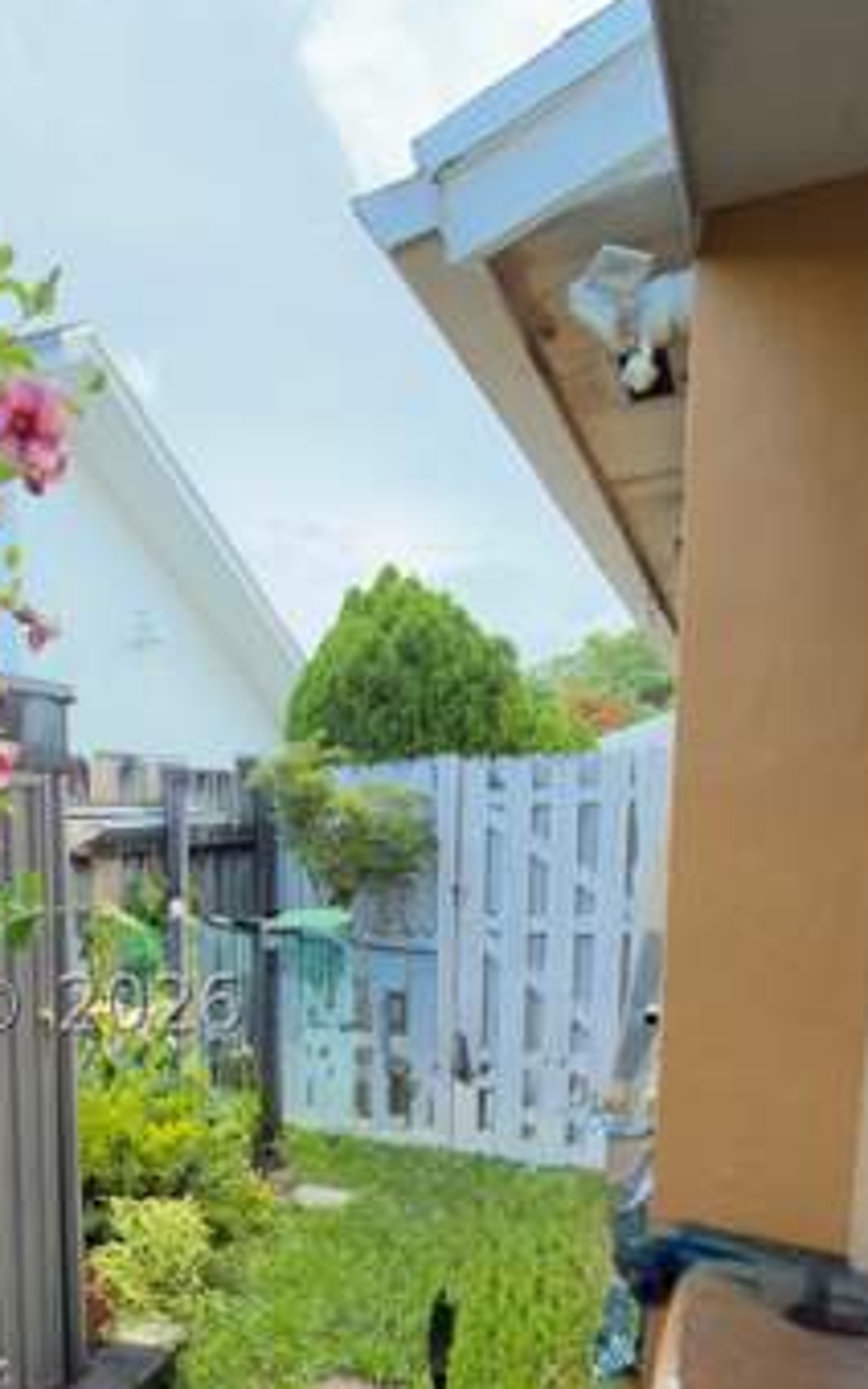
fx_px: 1135
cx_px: 143
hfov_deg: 39.8
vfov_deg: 60.2
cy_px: 1004
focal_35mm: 30
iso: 50
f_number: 2.2
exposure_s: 1/109
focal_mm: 2.22
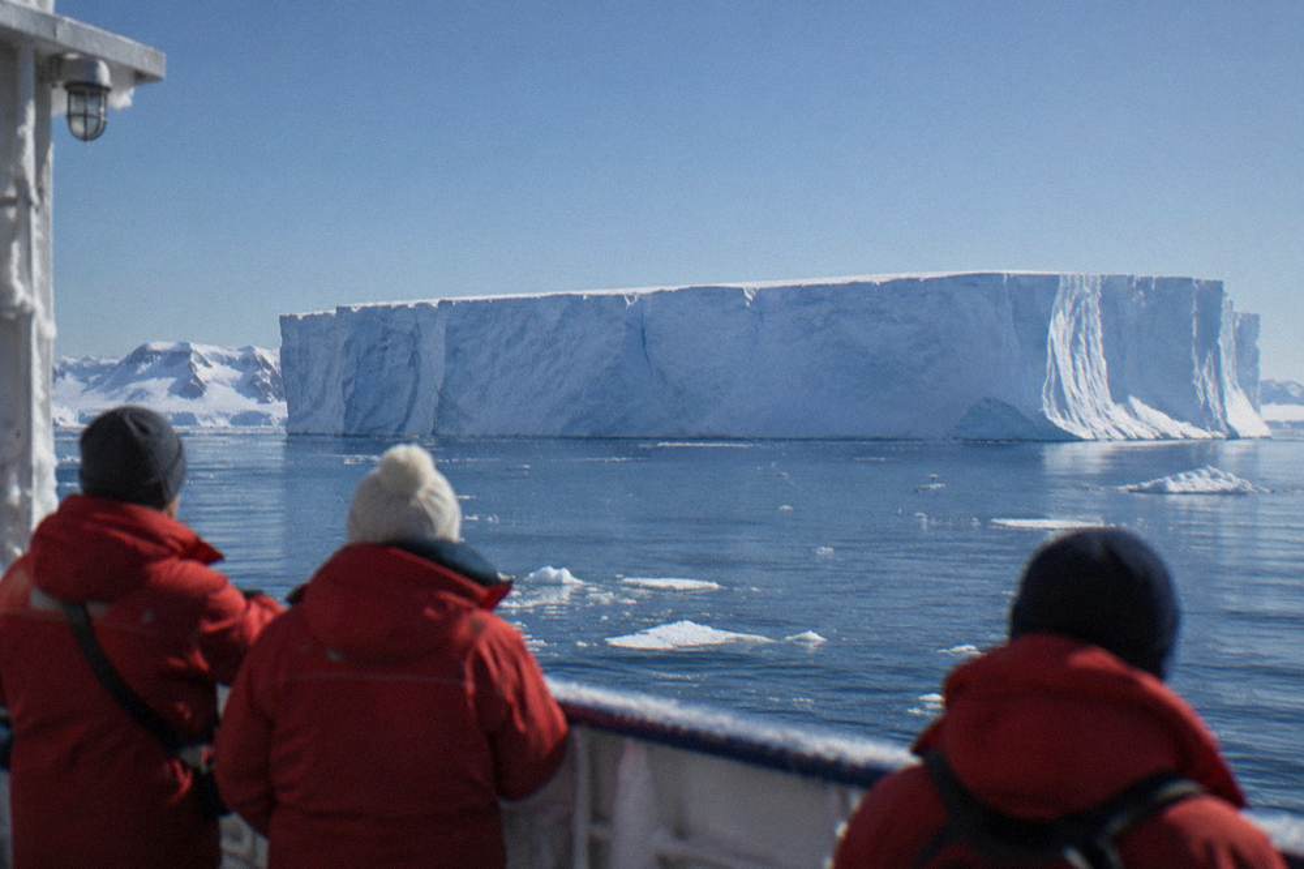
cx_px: 652
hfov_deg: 48.5
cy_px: 434
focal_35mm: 40
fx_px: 1448
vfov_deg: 33.4
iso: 500
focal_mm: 40
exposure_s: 1/500
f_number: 7.1
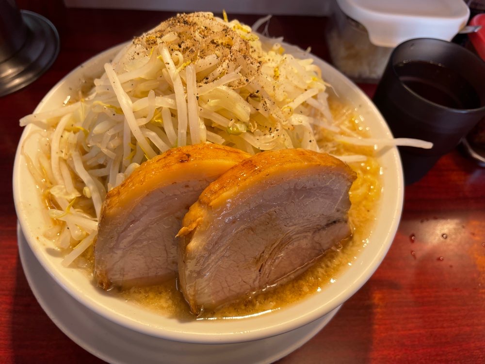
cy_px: 182
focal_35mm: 26
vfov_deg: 53.1
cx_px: 242
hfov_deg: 67.3
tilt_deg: -53.9
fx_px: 364
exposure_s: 1/115
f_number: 1.6
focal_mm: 4.2
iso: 32
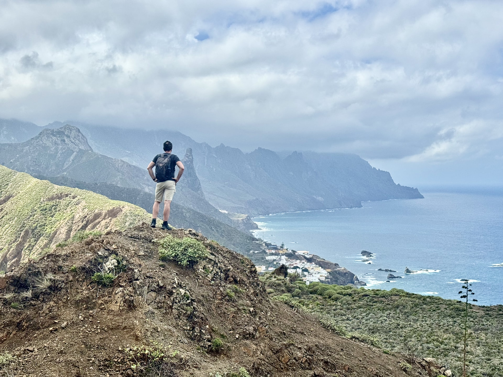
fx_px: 697
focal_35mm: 48
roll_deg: -0.3
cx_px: 252
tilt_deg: -1.8
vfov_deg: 30.3
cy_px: 188
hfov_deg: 39.7
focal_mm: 6.76
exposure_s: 1/7092
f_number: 1.78
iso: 64
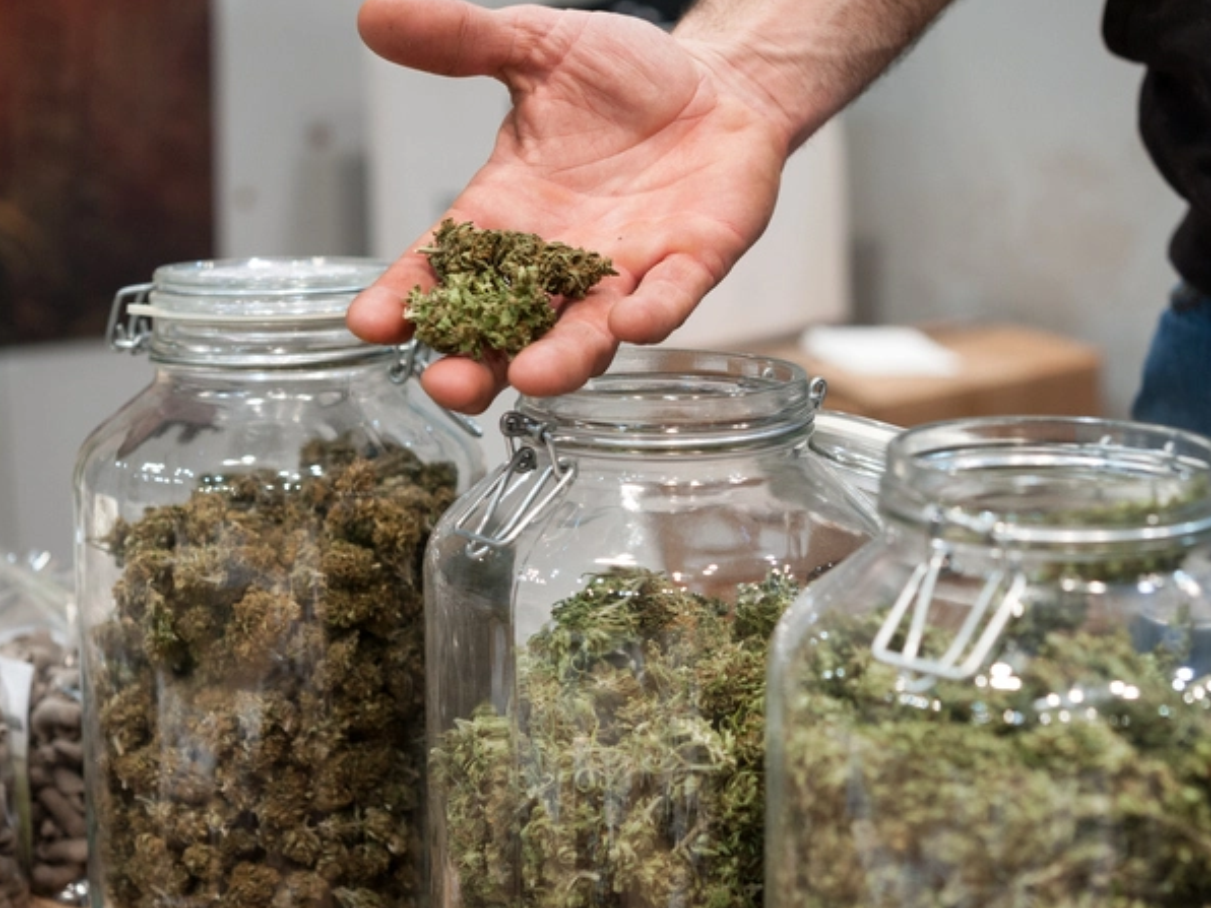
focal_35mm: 70
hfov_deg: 27.8
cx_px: 673
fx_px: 2449
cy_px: 455
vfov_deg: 21.0
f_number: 5
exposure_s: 1/50
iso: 640
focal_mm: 60
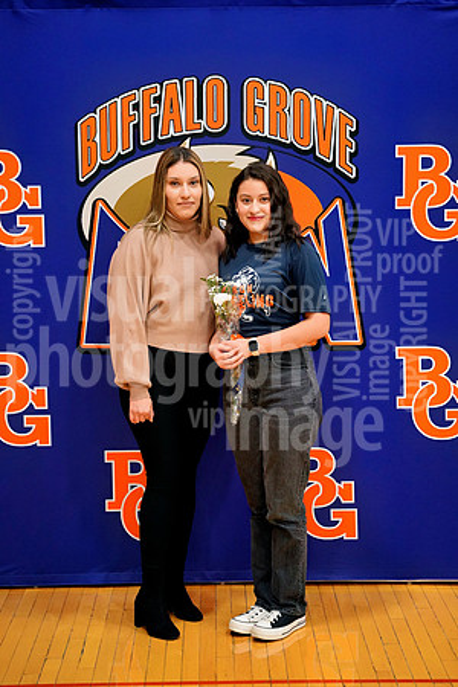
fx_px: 1336
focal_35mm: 70
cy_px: 344
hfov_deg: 19.5
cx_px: 229
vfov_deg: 28.8
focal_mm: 70
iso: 8000
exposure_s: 1/640
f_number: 2.8
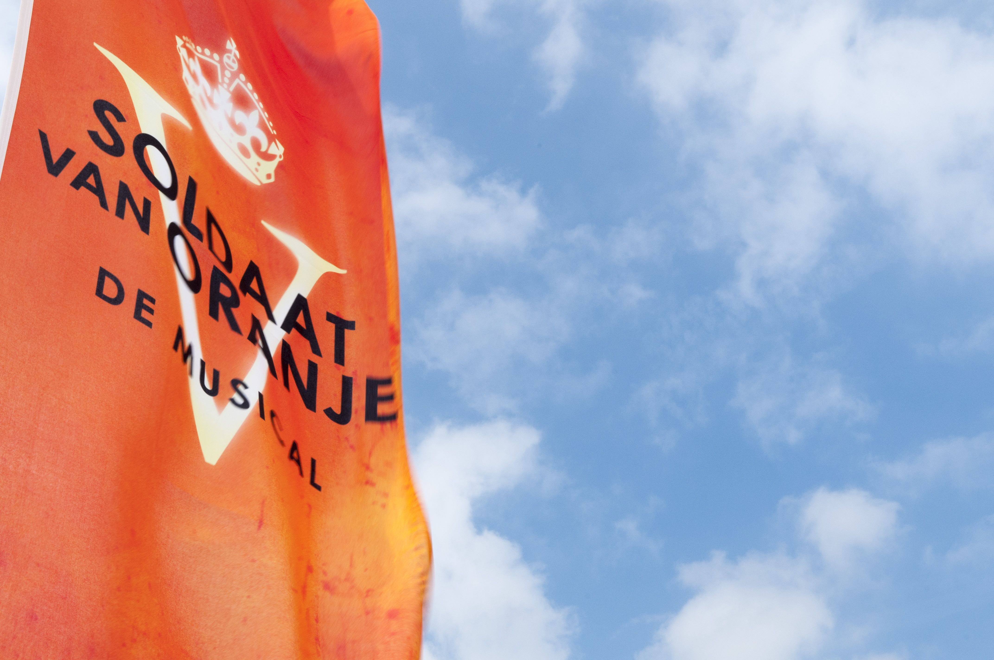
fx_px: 1572
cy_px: 330
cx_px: 497
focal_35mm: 57
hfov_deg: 35.1
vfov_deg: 23.7
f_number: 16
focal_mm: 38
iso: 200
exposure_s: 1/160
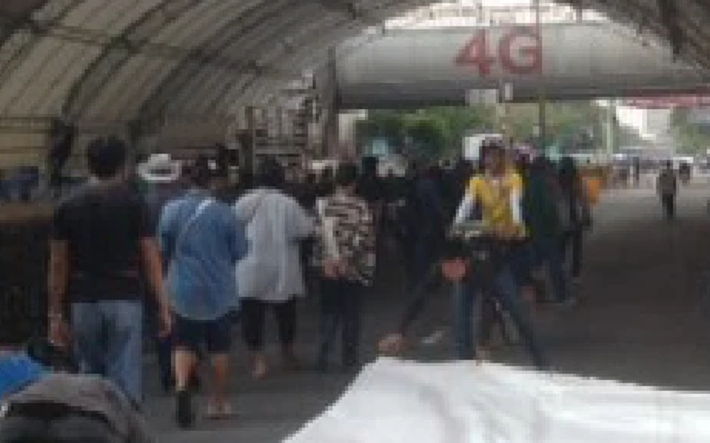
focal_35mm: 91
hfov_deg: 22.7
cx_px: 497
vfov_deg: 14.3
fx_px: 1761
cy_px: 122
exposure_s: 1/194
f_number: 2.4
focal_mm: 3.3
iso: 32
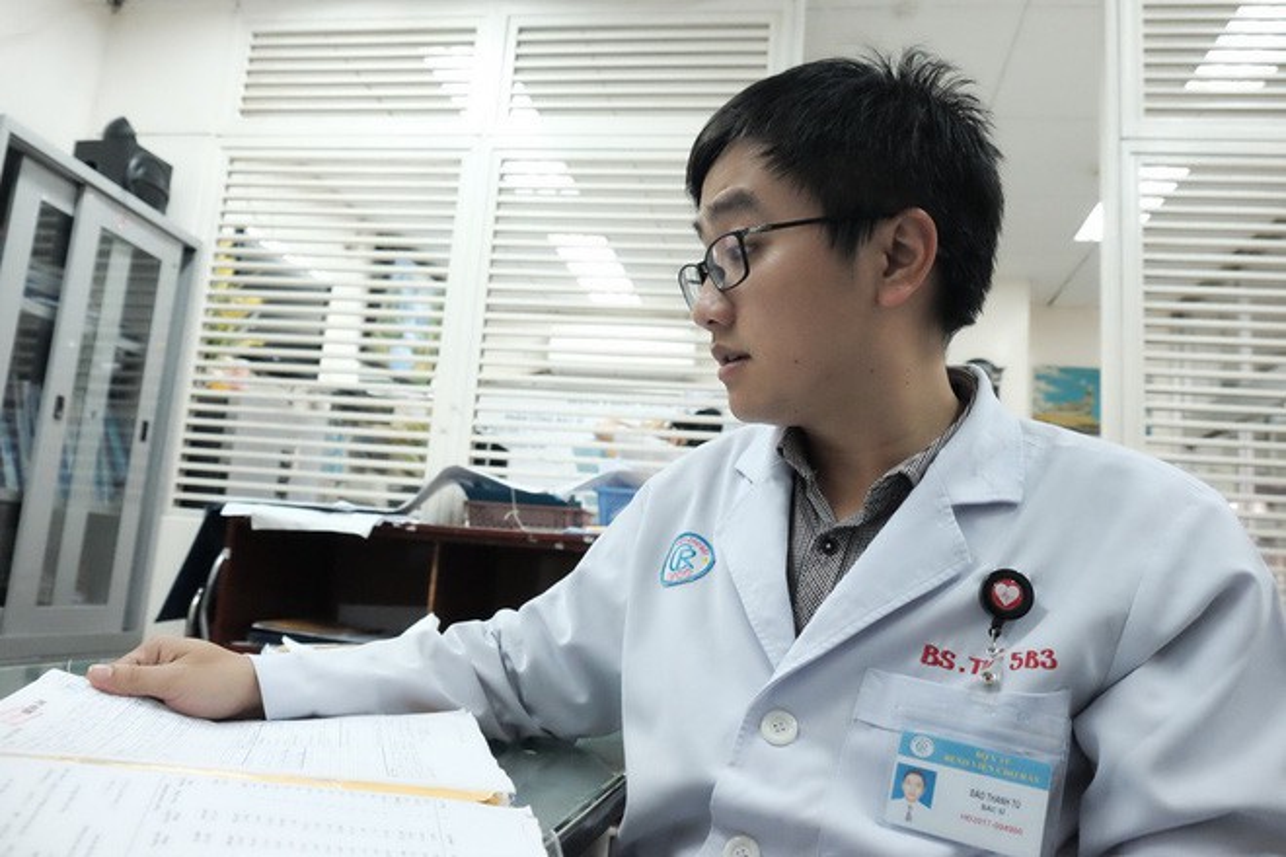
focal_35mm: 28
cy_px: 428
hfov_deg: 65.5
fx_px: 1000
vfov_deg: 46.4
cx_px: 643
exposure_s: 1/150
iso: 6400
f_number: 5
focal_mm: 18.5
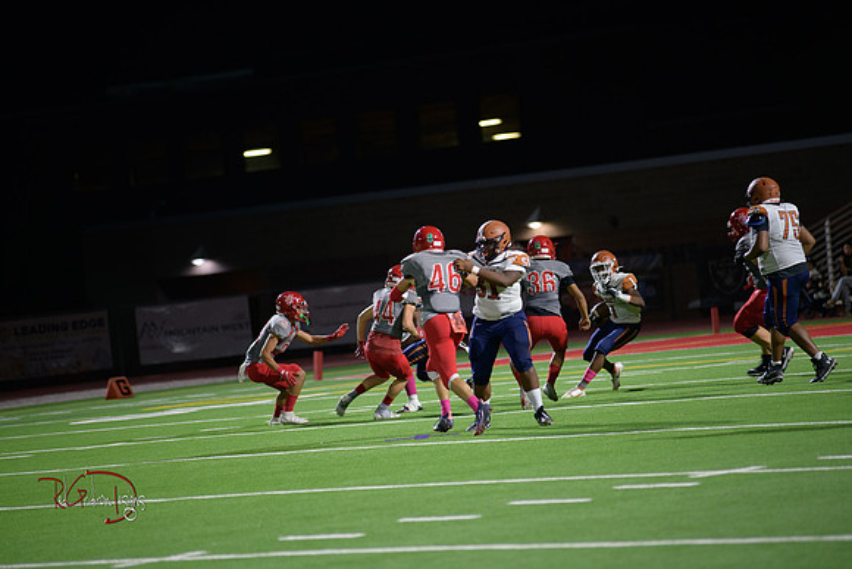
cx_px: 426
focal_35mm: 200
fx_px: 4734
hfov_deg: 10.3
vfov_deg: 6.9
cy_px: 284
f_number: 2.8
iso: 1600
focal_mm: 200
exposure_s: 1/250
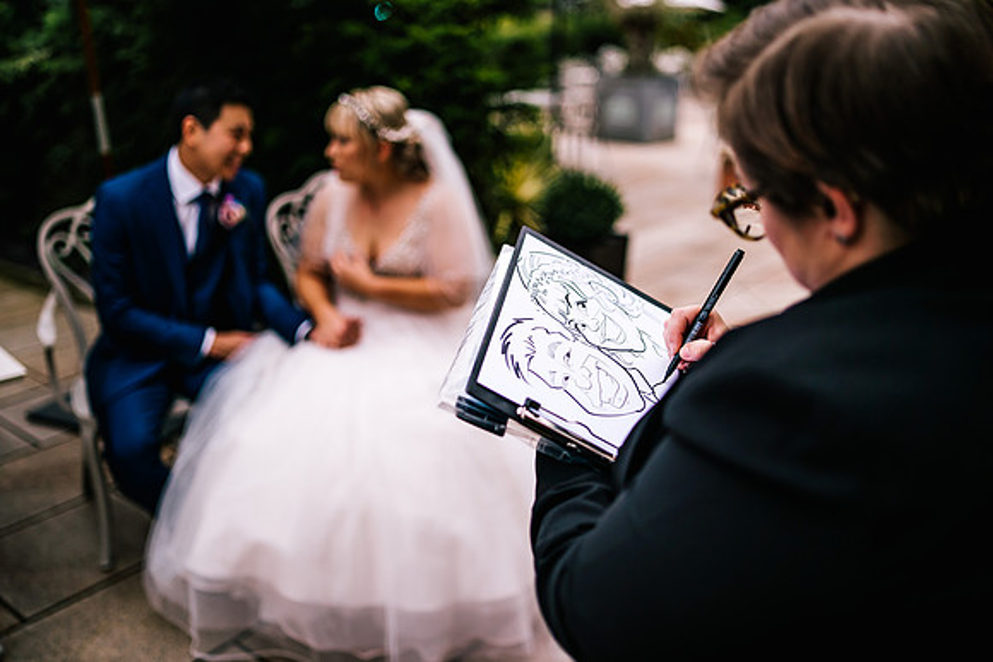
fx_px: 966
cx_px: 496
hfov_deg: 54.4
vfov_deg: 37.9
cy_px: 331
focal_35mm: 35
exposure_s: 1/6400
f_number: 1.6
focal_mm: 35
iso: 100
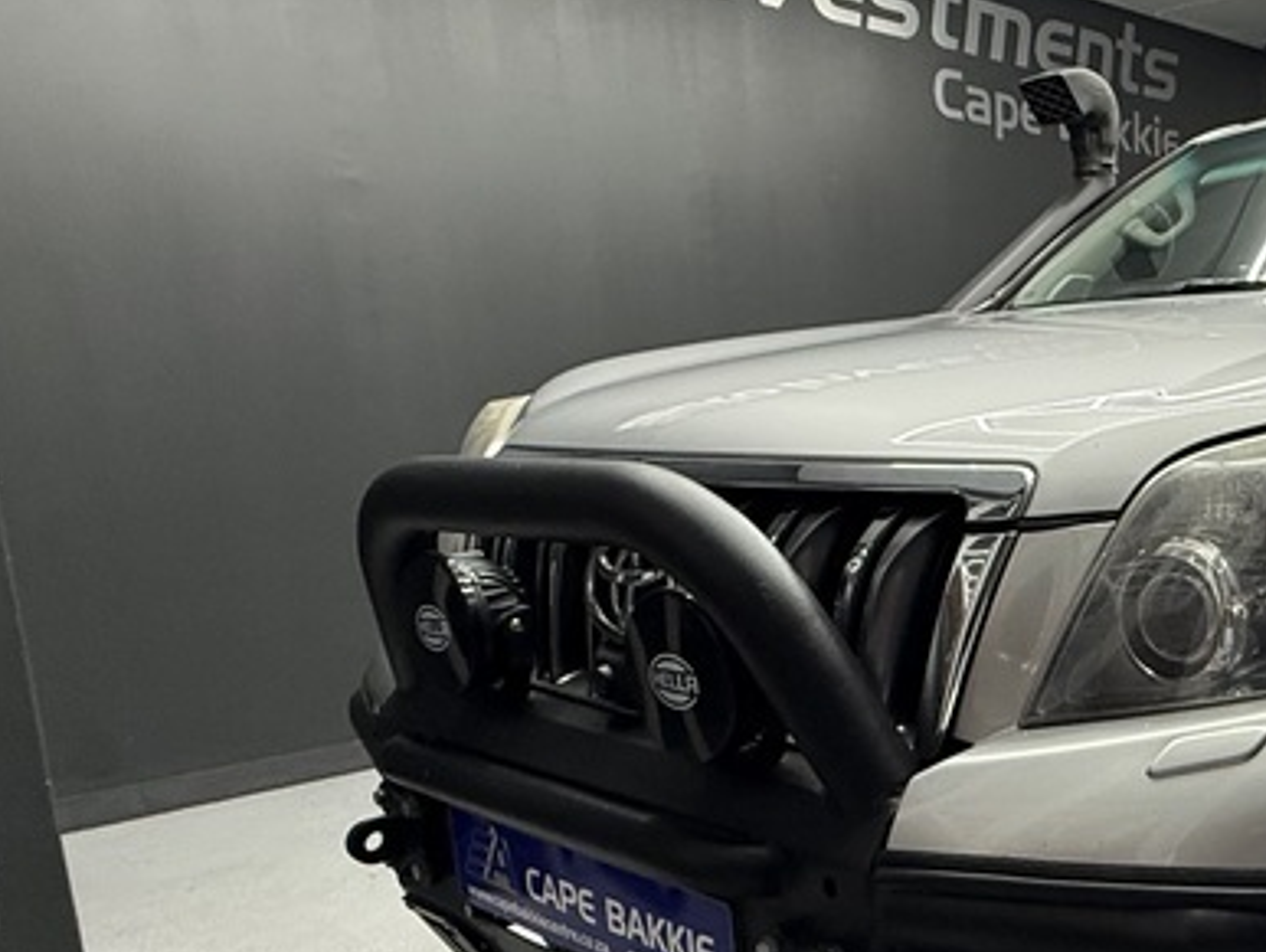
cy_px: 658
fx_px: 1354
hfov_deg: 44.6
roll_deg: +0.5
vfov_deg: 38.2
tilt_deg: -11.2
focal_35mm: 37
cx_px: 1184
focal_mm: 2.22
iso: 250
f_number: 2.2
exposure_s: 1/100
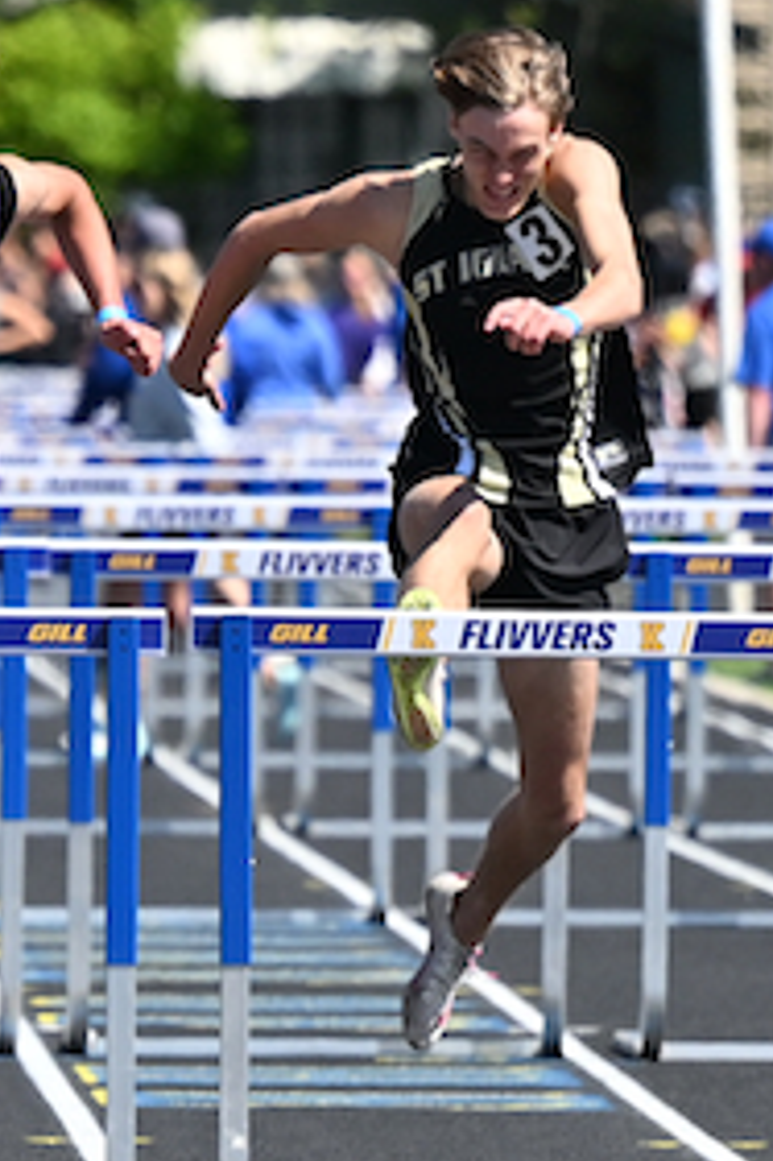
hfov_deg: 4.6
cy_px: 566
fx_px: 9641
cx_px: -327
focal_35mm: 299
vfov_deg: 6.9
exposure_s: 1/8000
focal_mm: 140
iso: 320
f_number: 2.8
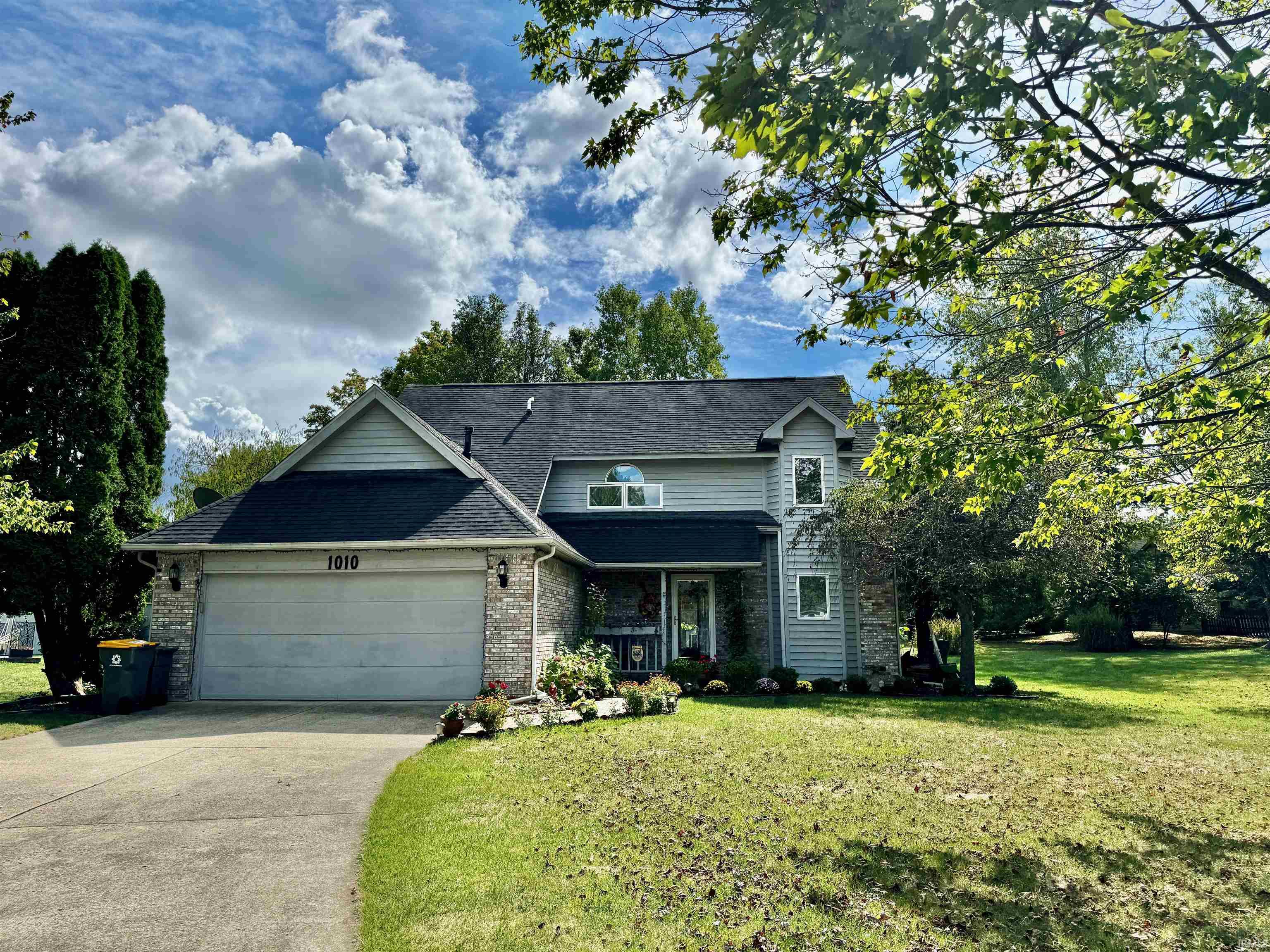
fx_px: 881
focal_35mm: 24
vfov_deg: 56.8
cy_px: 476
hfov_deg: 71.6
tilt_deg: +8.6
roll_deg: -0.2
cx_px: 635
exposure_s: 1/7092
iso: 80
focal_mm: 6.76
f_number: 1.78
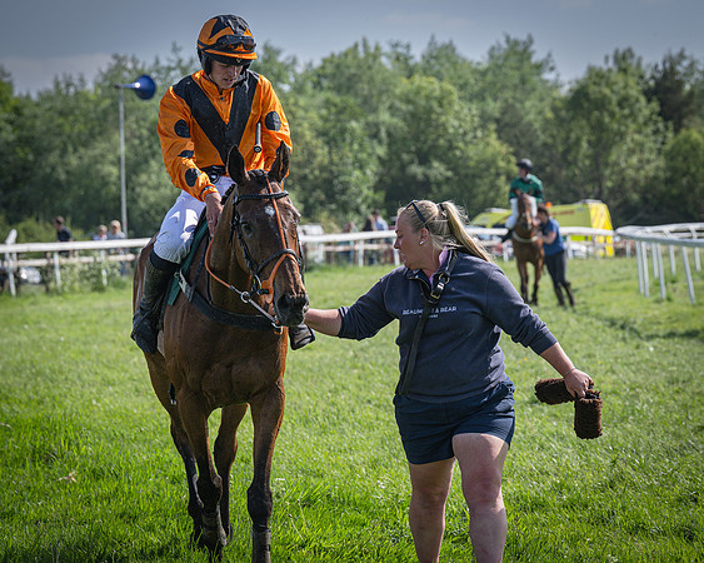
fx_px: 3093
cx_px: 427
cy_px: 280
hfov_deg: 13.0
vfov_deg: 10.4
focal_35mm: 148
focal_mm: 87
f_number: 4
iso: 200
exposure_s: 1/1600
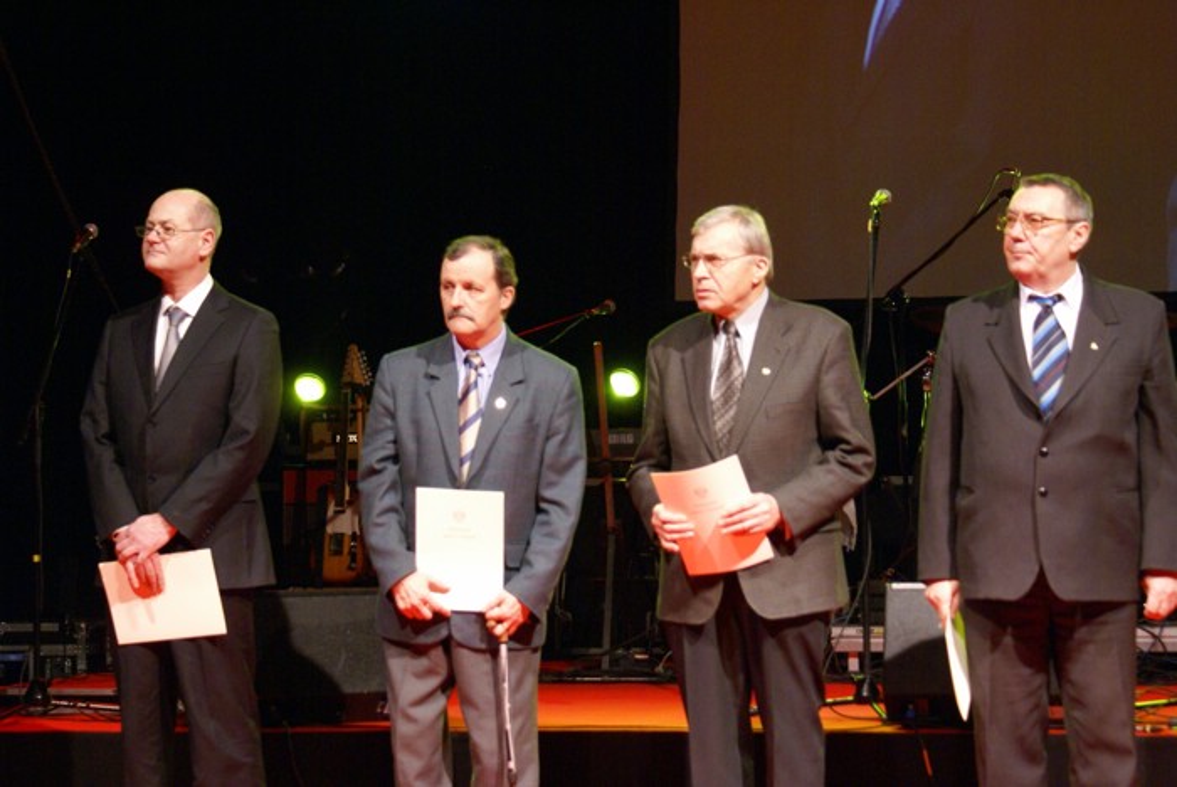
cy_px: 394
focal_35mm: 90
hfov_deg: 22.6
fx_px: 2945
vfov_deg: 15.2
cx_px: 588
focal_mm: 60
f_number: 5.6
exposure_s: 1/30
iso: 800
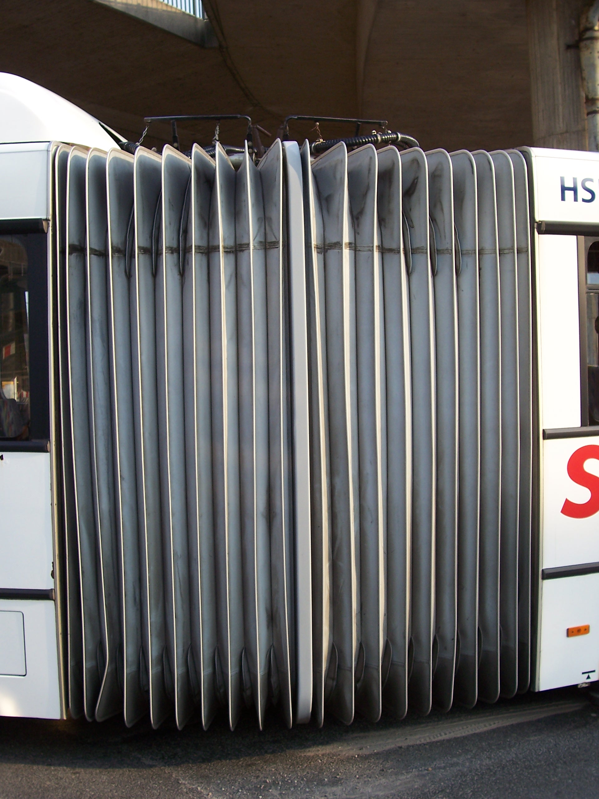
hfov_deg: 34.3
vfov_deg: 44.8
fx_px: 969
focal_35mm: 42
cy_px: 400
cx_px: 300
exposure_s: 1/350
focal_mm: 7
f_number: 3
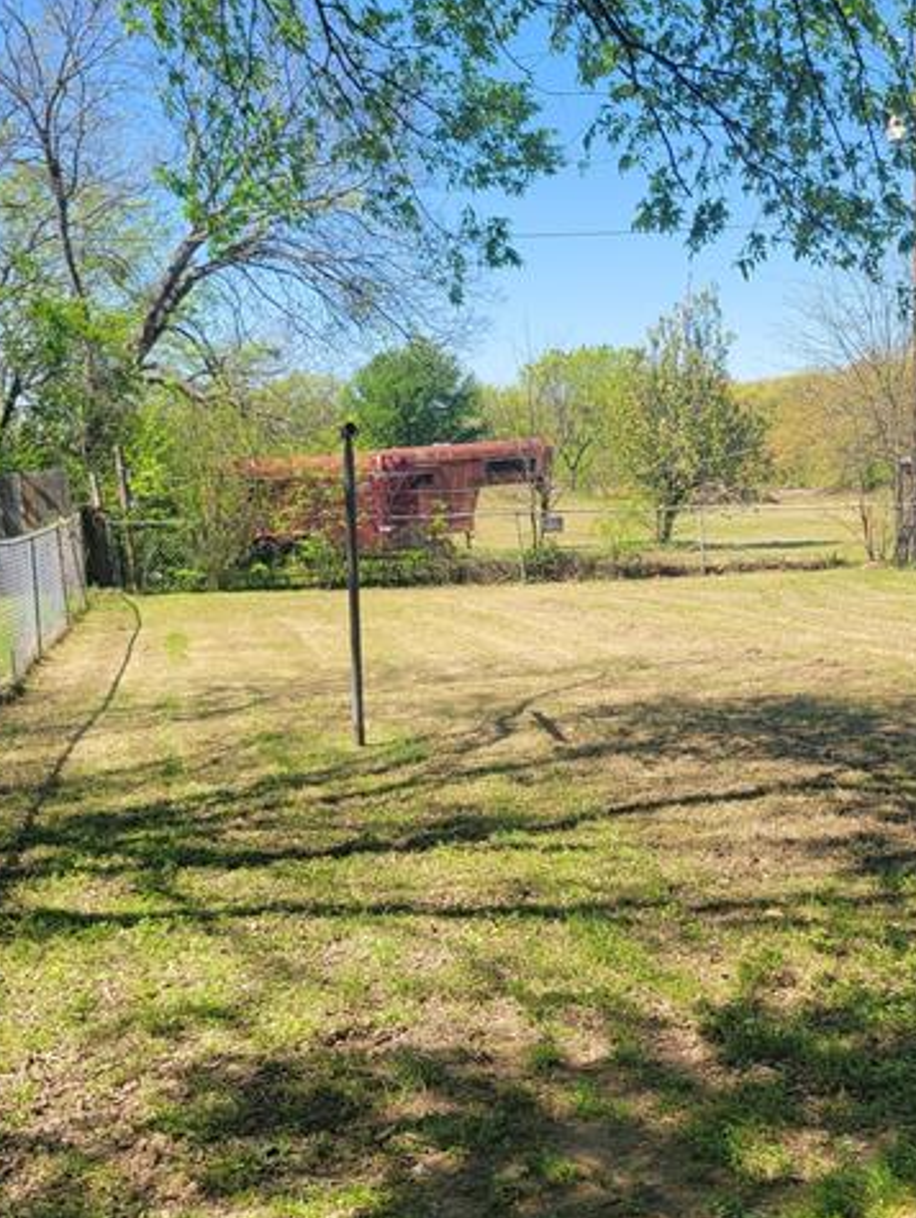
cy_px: 774
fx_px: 1480
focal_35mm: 42
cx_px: 659
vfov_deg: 44.3
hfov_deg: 33.9
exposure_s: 1/1123
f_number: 1.8
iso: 40
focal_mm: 5.4
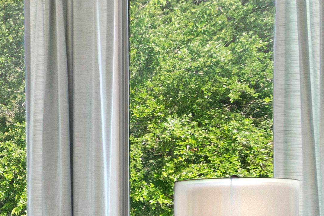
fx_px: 747
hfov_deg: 15.6
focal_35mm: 83
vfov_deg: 16.1
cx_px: -419
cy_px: 219
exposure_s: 1/50
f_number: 8
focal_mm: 11
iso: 320
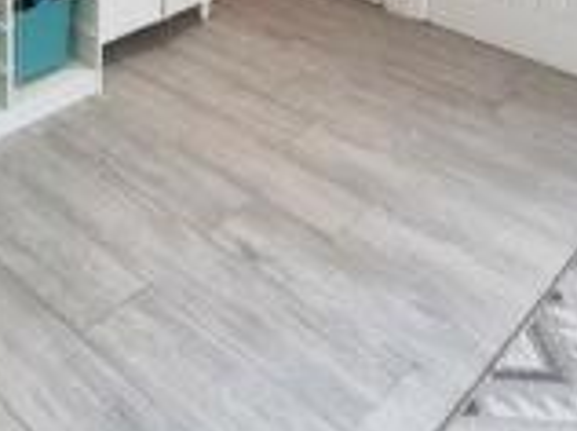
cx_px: 166
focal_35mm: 48
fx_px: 799
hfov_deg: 39.0
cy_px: -276
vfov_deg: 22.5
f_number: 2.2
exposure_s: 1/60
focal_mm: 2.2
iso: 200
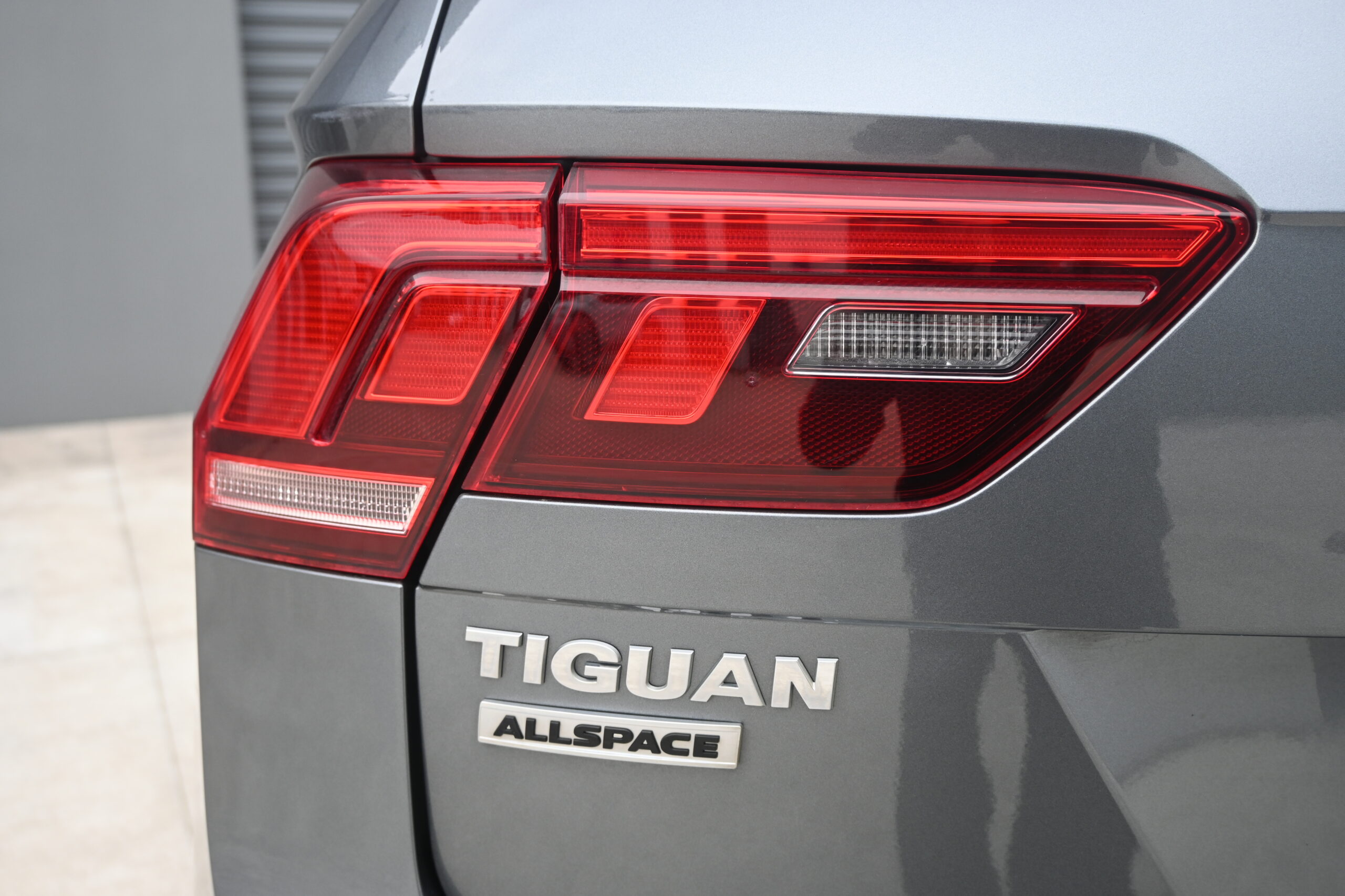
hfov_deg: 55.1
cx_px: 672
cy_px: 448
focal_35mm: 34
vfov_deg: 38.4
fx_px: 1289
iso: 280
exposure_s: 1/250
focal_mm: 23
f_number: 4.2
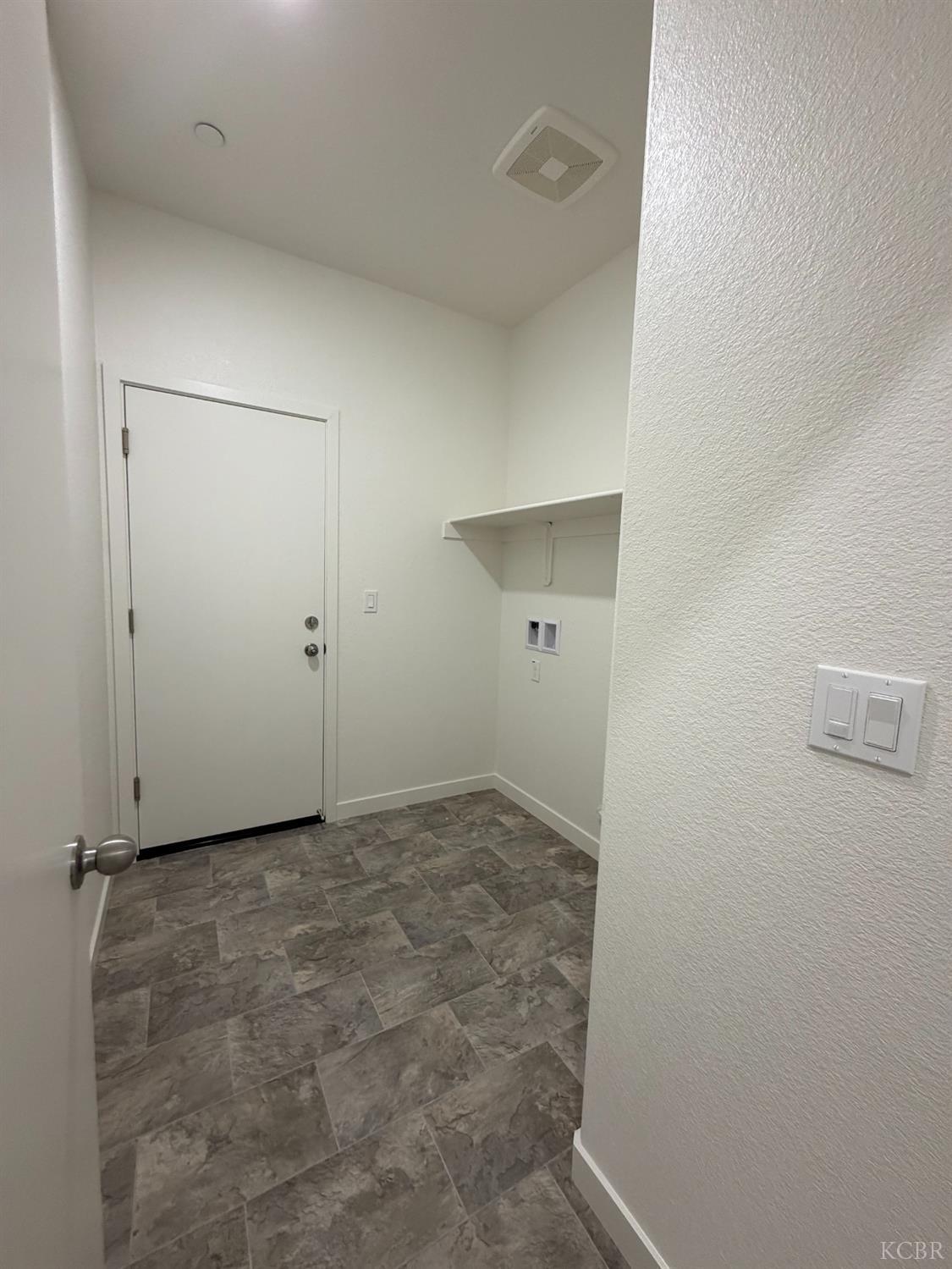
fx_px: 513
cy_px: 634
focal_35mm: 14
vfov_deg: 102.0
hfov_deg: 85.7
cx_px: 476
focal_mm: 2.22
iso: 320
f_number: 2.2
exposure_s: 1/120
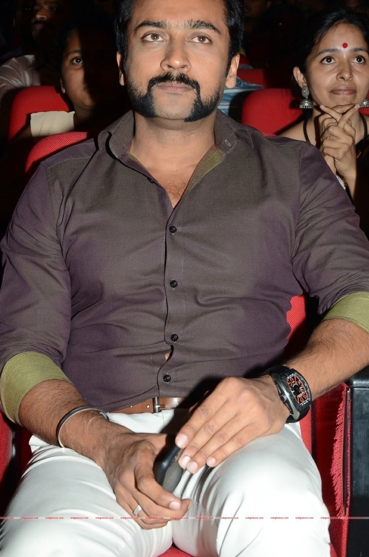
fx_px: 1159
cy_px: 259
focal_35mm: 75
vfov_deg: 27.0
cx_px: 204
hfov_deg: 18.1
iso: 250
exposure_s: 1/160
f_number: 6.3
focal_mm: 42
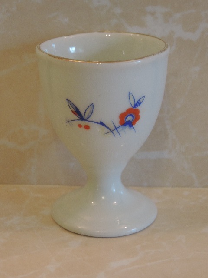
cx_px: 104
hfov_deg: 17.4
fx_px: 681
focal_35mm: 85
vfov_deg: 23.0
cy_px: 139
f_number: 4
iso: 400
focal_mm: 15.1
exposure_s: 1/40
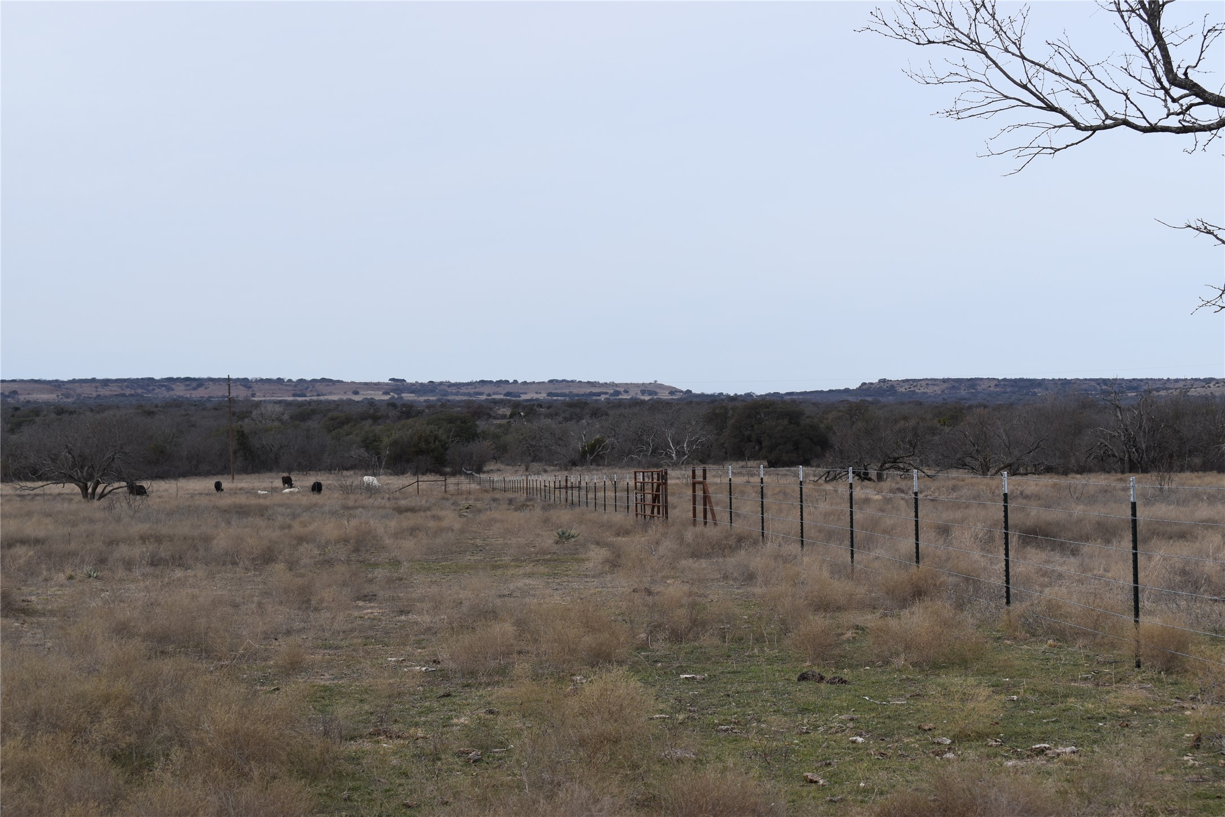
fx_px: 2297
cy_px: 408
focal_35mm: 68
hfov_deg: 29.9
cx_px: 612
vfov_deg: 20.2
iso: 100
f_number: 9
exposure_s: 1/320
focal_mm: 45
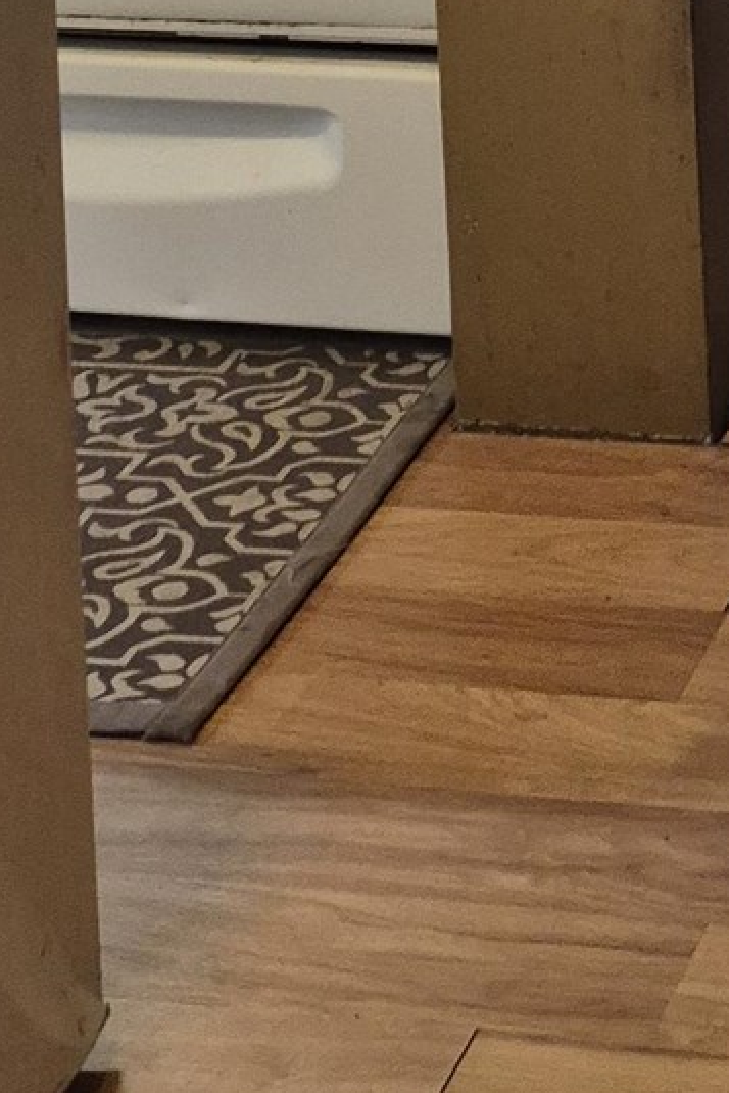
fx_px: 3126
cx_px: 1282
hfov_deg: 12.3
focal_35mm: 103
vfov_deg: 16.3
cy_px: -942
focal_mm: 5.4
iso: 640
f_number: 1.8
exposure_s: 1/60
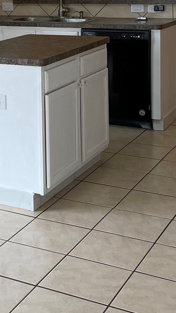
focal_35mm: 74
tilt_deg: -5.2
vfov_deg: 27.6
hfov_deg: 15.8
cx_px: -28
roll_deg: +1.6
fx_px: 614
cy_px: 34
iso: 80
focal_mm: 4.2
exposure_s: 1/120
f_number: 1.6
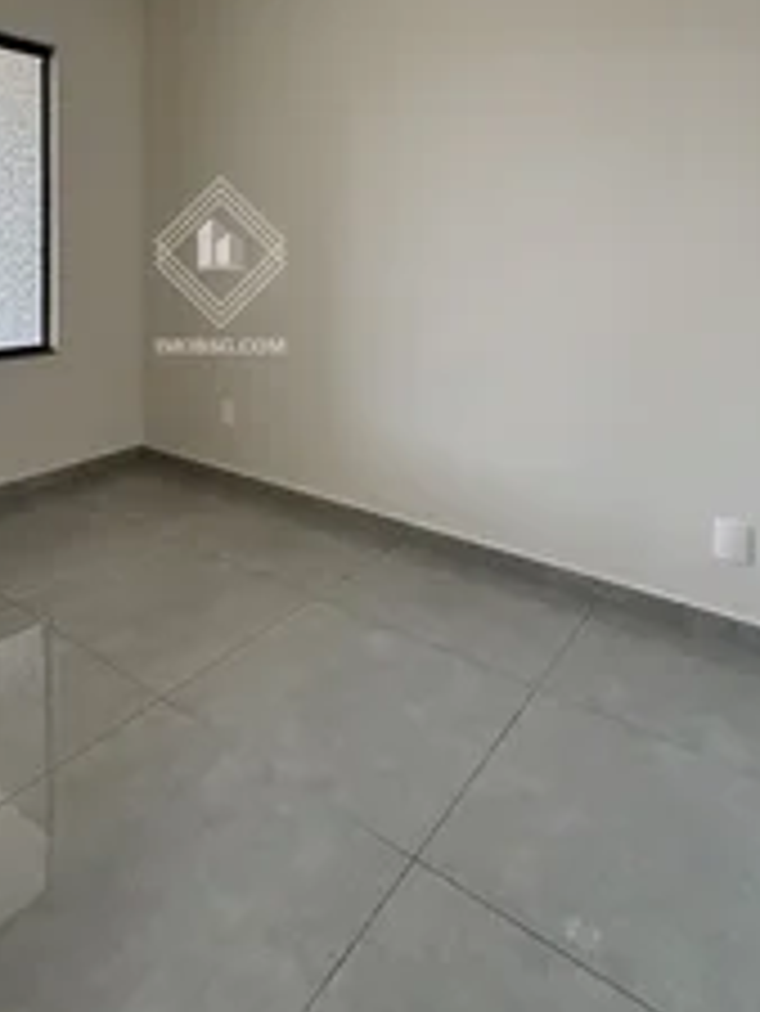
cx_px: 220
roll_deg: +0.1
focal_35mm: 24
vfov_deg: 67.5
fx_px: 702
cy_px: 265
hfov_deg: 55.0
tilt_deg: -1.2
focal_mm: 2.22
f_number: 2.2
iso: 250
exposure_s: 1/99
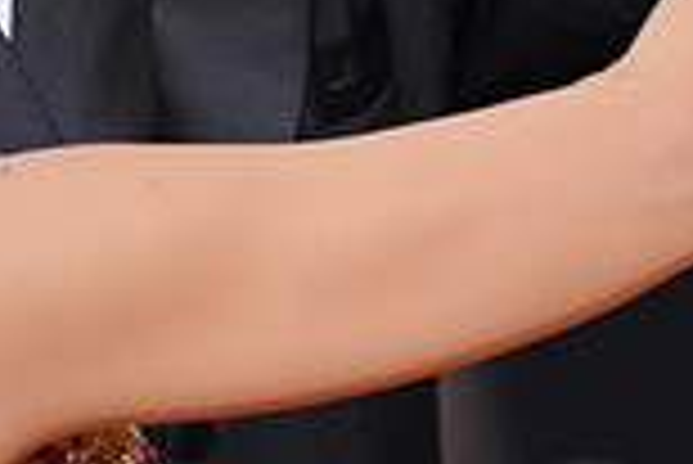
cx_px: 504
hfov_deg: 2.7
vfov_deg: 1.8
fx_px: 14489
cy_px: -318
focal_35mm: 752
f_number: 4
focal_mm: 200
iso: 3200
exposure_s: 1/250
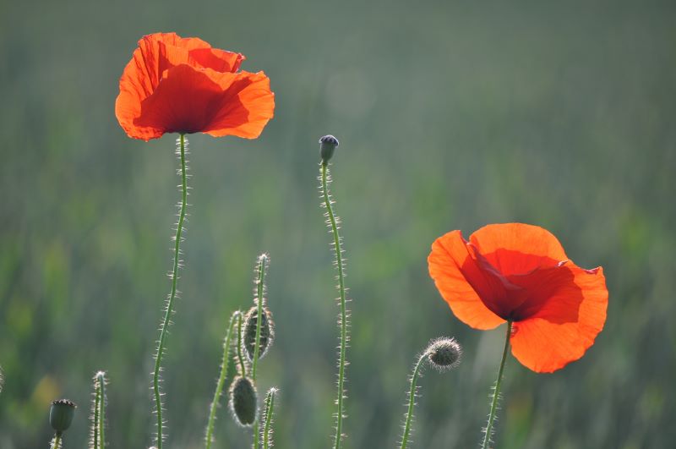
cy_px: 224
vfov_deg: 4.6
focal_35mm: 300
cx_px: 338
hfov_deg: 6.9
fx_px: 5625
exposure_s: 1/500
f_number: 5.6
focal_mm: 200
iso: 200
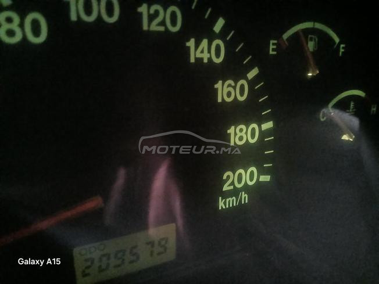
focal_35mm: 26
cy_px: 142
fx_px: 285
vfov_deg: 53.1
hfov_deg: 67.3
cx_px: 190
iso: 2500
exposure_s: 1/10
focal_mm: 3.98
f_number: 1.8
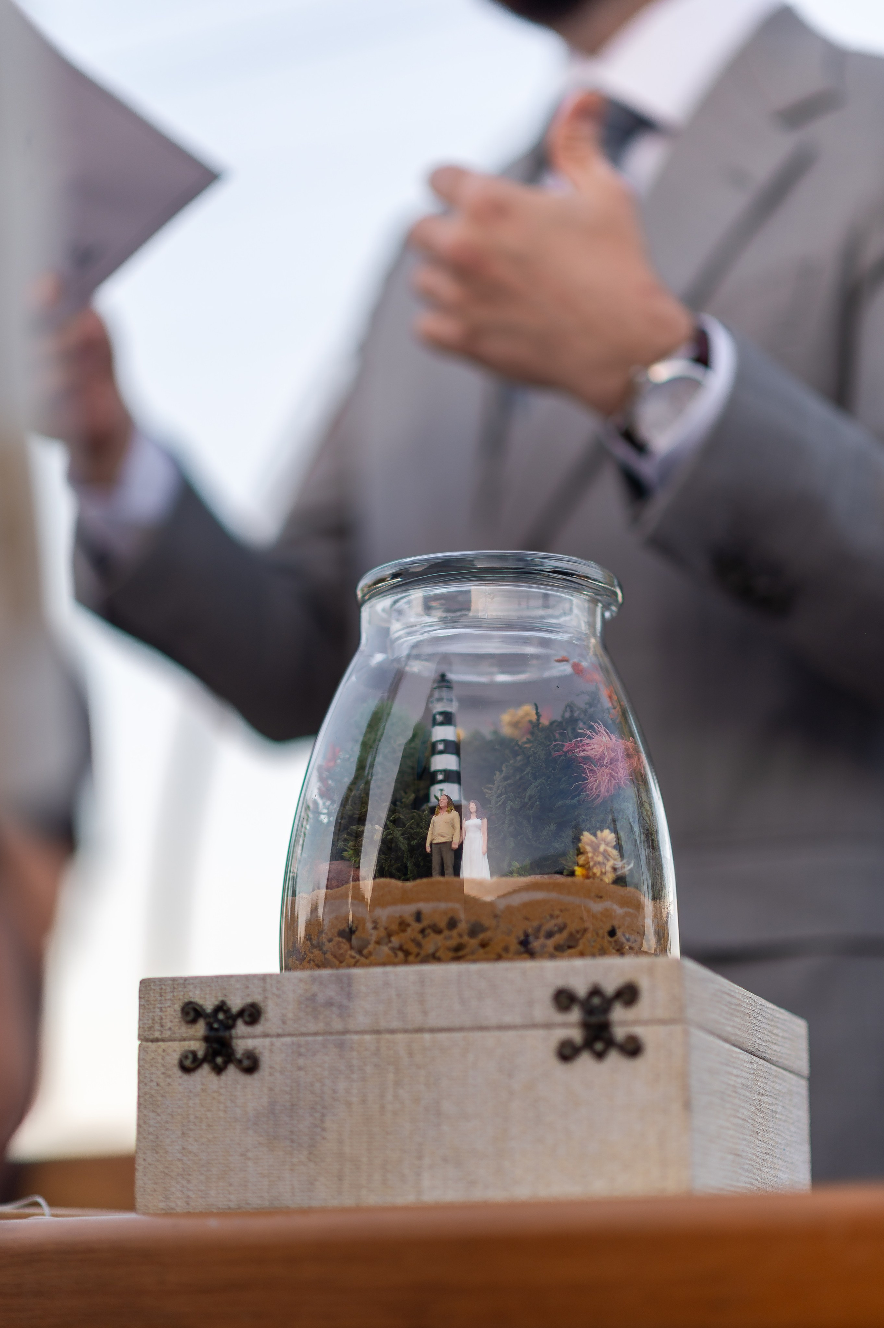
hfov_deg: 16.0
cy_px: 664
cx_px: 442
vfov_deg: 23.9
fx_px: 3135
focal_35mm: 85
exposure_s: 1/1250
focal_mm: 85
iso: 125
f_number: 1.8
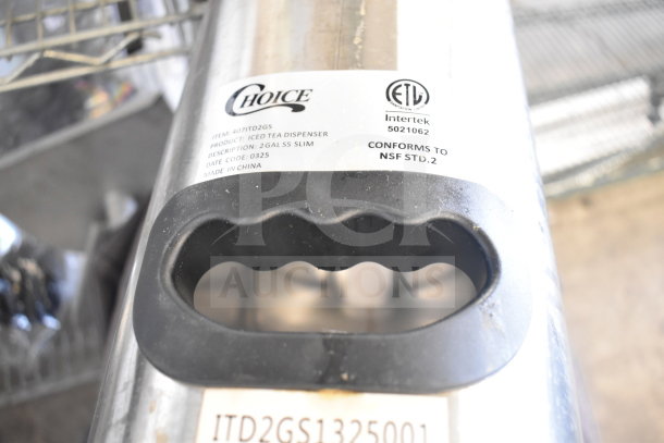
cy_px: 222
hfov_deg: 59.5
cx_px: 332
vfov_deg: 41.7
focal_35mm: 32
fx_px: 581
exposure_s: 1/30
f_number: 3.8
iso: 2500
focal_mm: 21
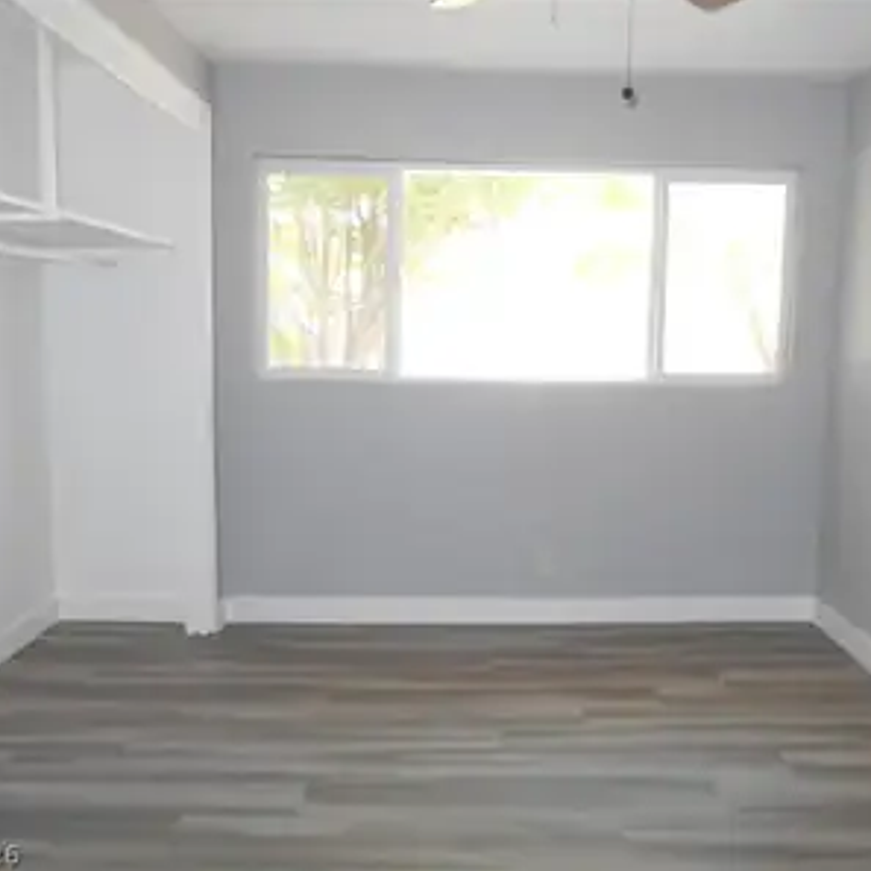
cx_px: 481
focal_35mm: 31
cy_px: 434
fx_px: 882
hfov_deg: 52.4
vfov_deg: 52.5
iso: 200
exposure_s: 1/30
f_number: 3.2
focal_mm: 4.6
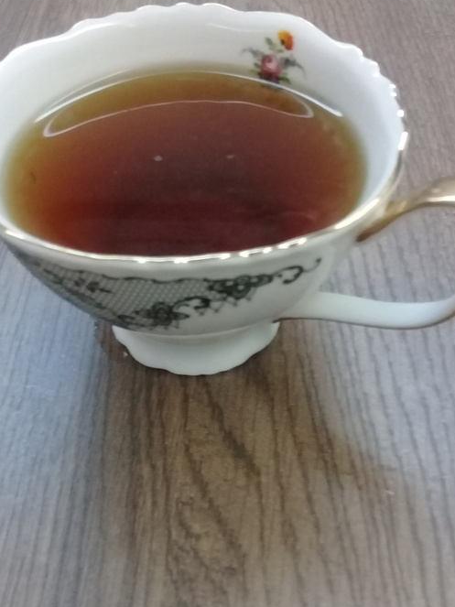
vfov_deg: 43.8
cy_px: 320
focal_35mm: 43
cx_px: 228
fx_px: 754
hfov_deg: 33.6
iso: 400
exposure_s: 1/17
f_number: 2.2
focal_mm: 3.3
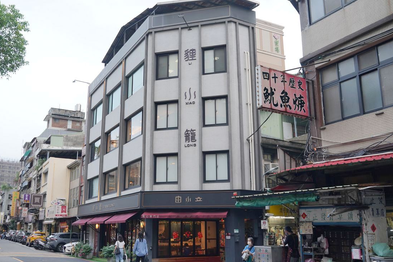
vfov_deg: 36.9
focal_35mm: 36
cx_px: 183
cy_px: 132
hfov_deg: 53.1
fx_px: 393
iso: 320
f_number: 4
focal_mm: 33
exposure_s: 1/60
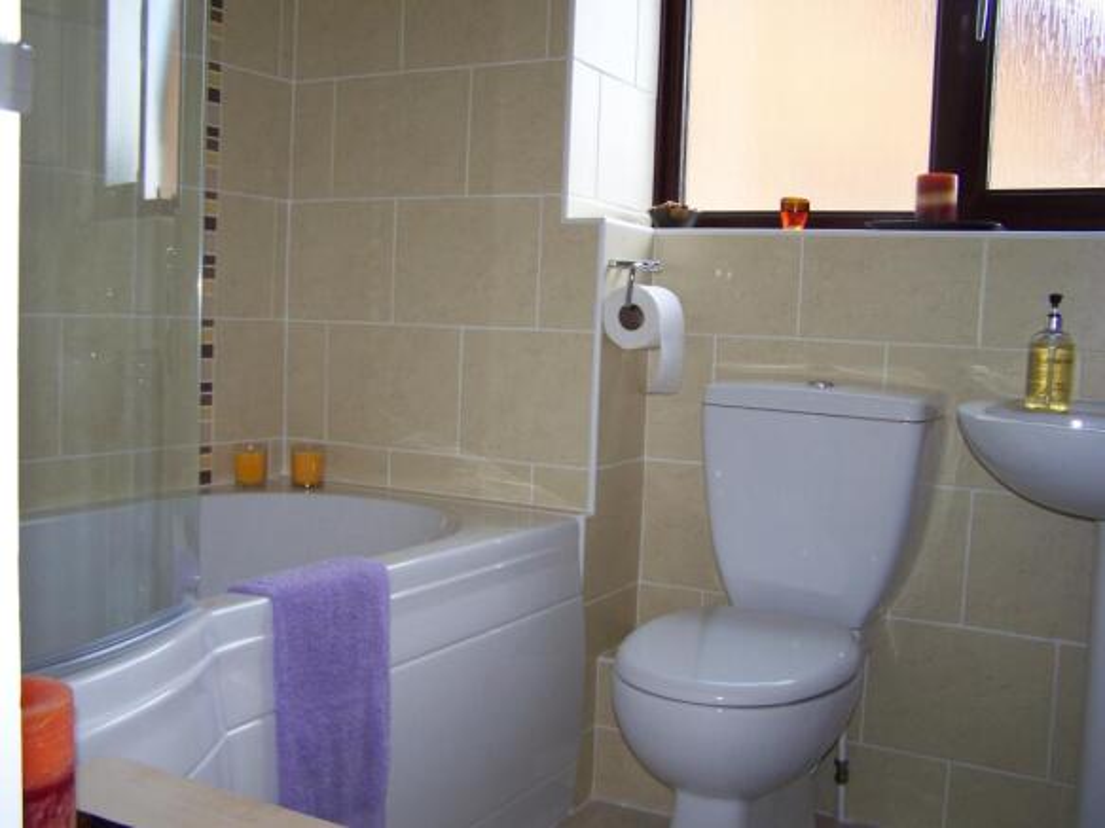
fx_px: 1213
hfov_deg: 49.0
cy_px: 414
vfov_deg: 37.7
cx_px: 552
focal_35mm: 38
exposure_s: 1/60
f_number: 2.8
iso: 80
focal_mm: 6.3
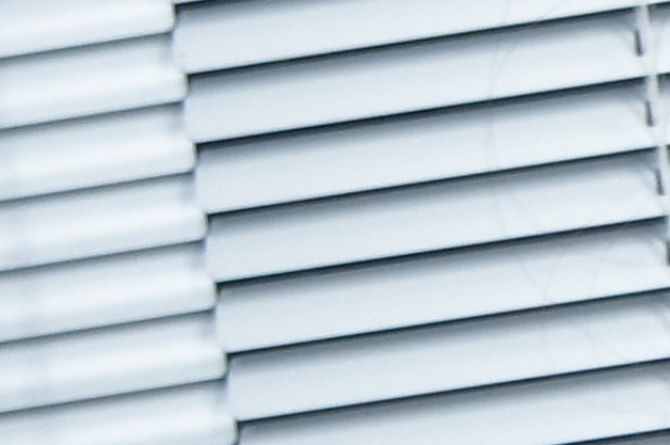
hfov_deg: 4.9
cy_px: 121
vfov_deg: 3.3
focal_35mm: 411
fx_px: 7638
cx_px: 1771
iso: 800
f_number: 5
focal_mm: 35
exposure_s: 1/125
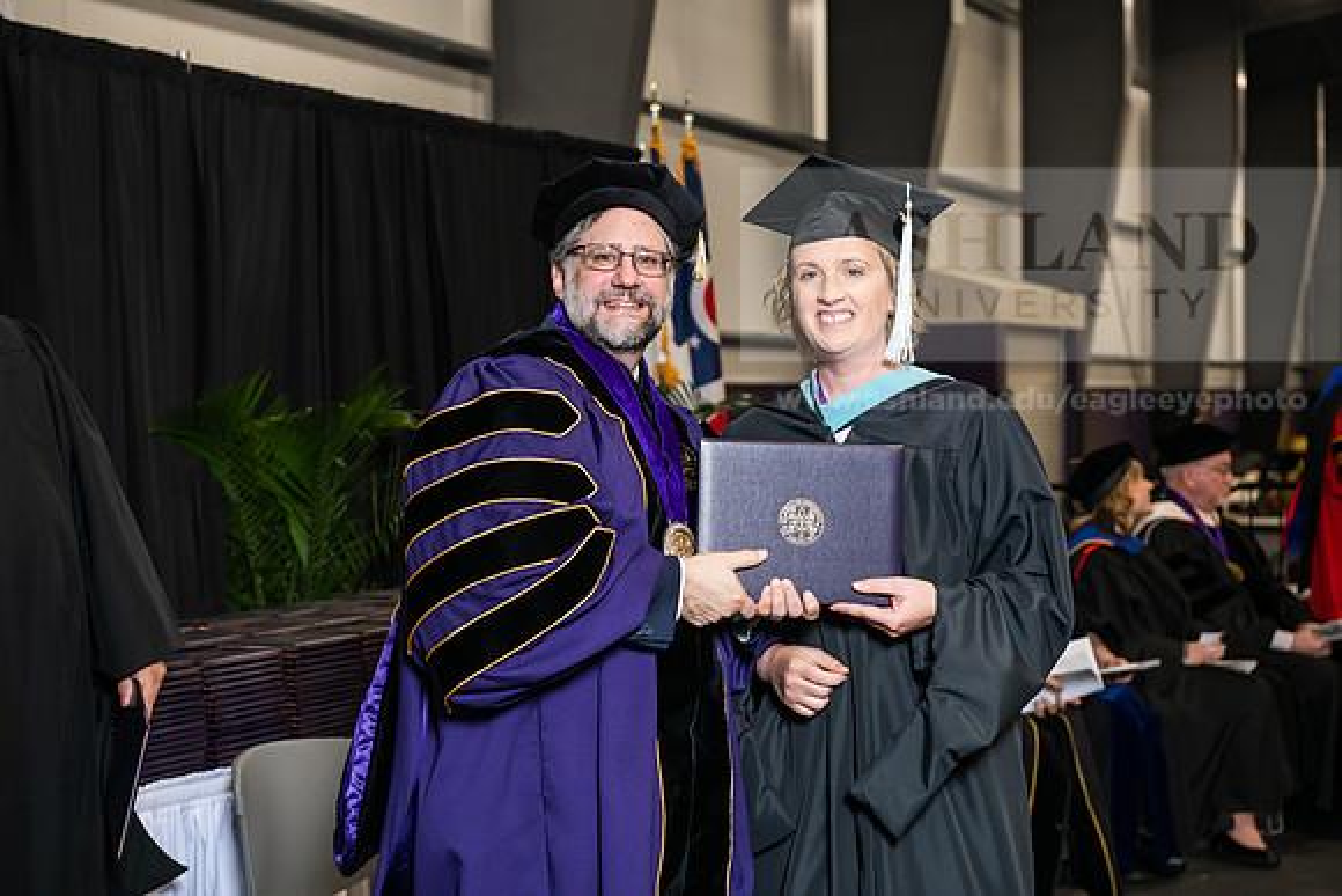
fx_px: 2461
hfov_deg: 30.5
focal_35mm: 66
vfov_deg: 20.6
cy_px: 448
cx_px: 671
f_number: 5
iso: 2000
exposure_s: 1/200
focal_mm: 66
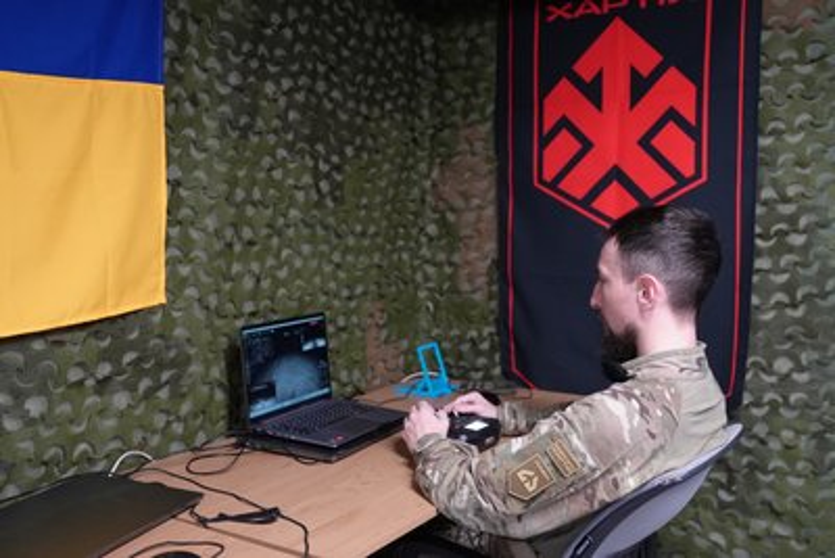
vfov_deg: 38.9
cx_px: 418
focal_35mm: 34
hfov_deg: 55.8
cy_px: 279
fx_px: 789
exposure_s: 1/160
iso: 5000
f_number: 4
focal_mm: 34
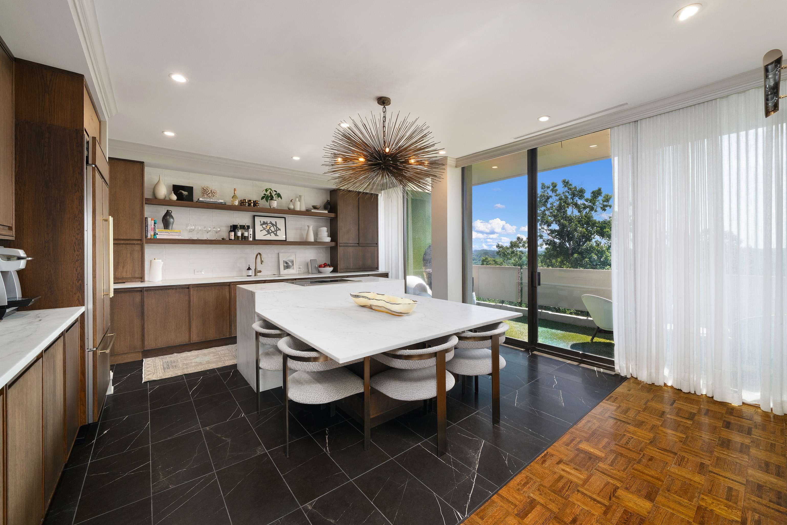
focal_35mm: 14
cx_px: 411
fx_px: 306
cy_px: 249
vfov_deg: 81.1
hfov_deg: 104.2
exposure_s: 1/2.5
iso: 800
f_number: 8
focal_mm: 13
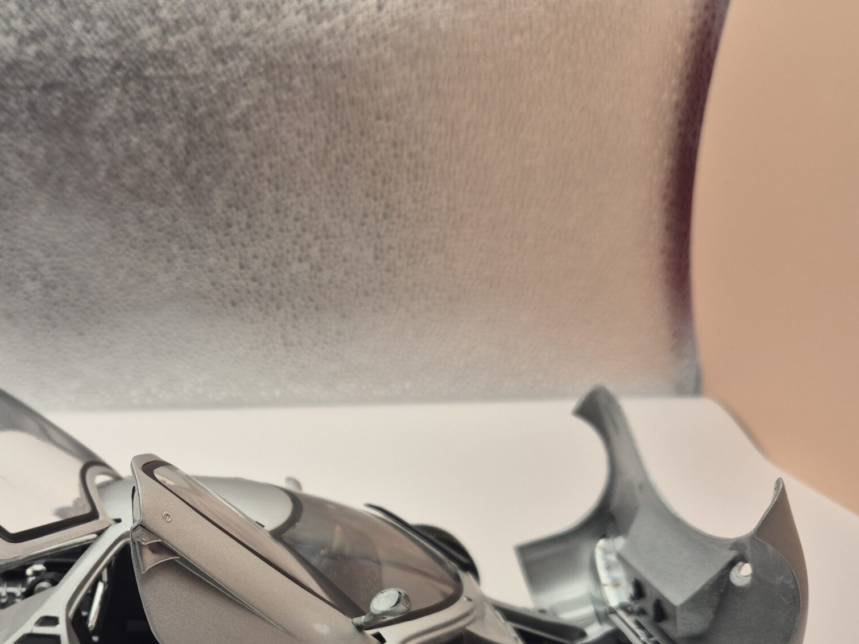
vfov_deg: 35.8
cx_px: 167
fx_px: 968
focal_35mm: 39
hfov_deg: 45.4
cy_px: 496
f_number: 1.8
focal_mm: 5.4
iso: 25
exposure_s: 1/161
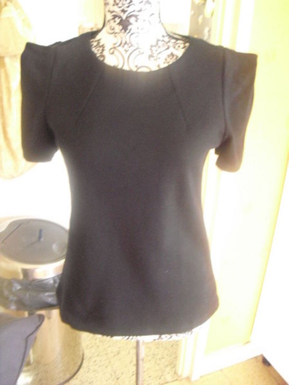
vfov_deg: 51.4
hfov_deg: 39.7
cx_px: 144
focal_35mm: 36
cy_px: 192
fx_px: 401
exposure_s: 1/20
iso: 800
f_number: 3.1
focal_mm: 6.3
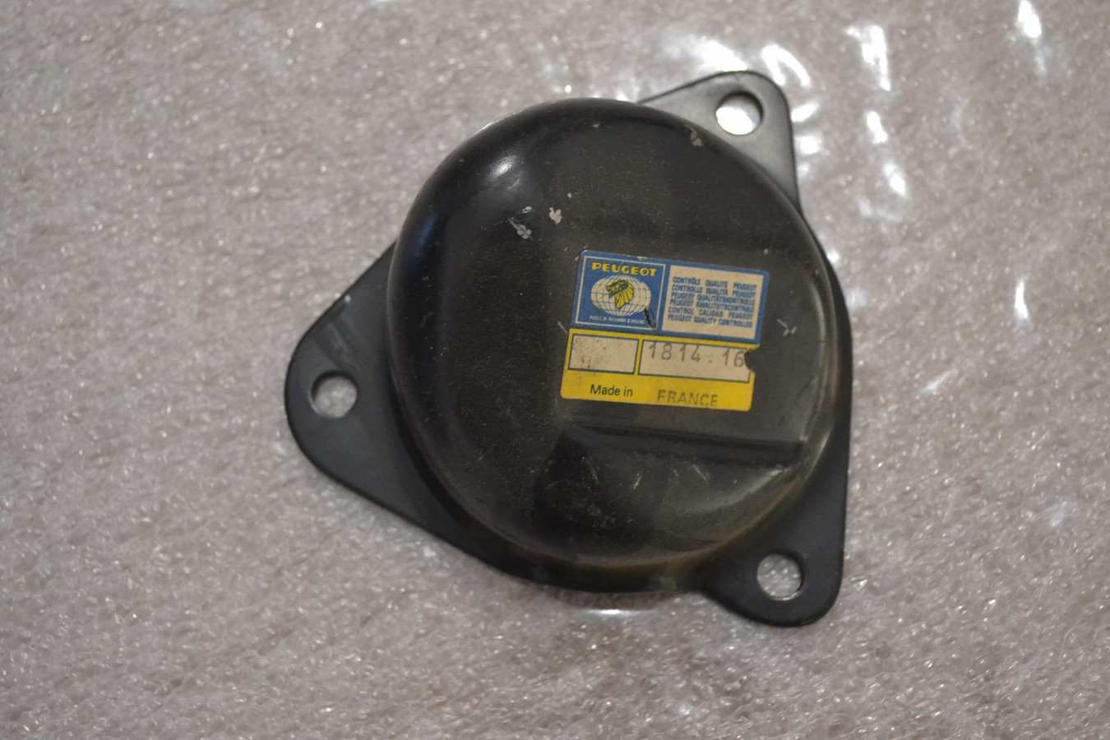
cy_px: 370
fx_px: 1665
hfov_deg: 36.9
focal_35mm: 54
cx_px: 555
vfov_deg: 25.1
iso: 3200
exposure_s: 1/25
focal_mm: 36
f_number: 5
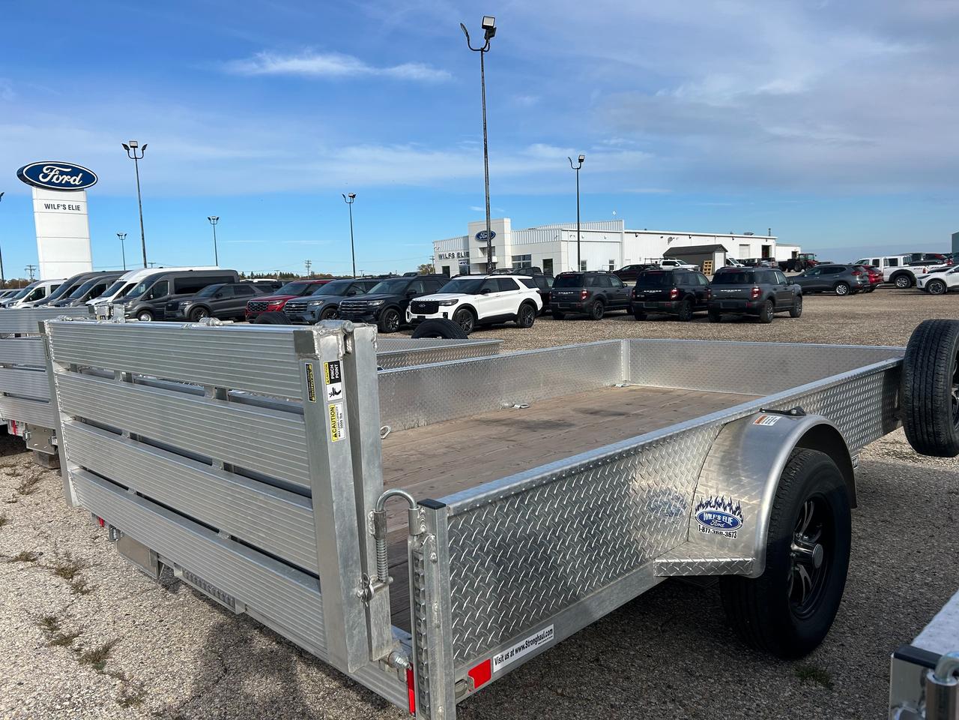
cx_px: 480
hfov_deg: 67.3
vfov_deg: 53.1
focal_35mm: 26
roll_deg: +2.2
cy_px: 360
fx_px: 720
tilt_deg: -4.7
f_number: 1.5
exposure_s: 1/4115
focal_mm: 5.7
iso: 50
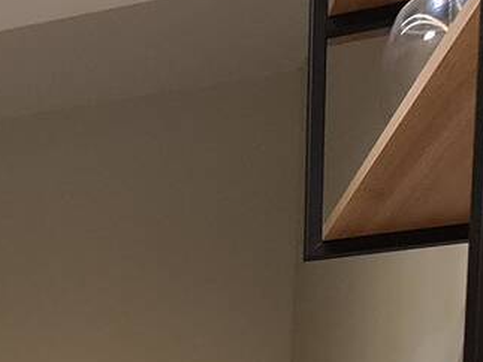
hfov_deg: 26.8
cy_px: 640
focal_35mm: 58
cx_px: -178
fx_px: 809
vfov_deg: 19.4
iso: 400
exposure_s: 1/60
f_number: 2.2
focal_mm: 2.2
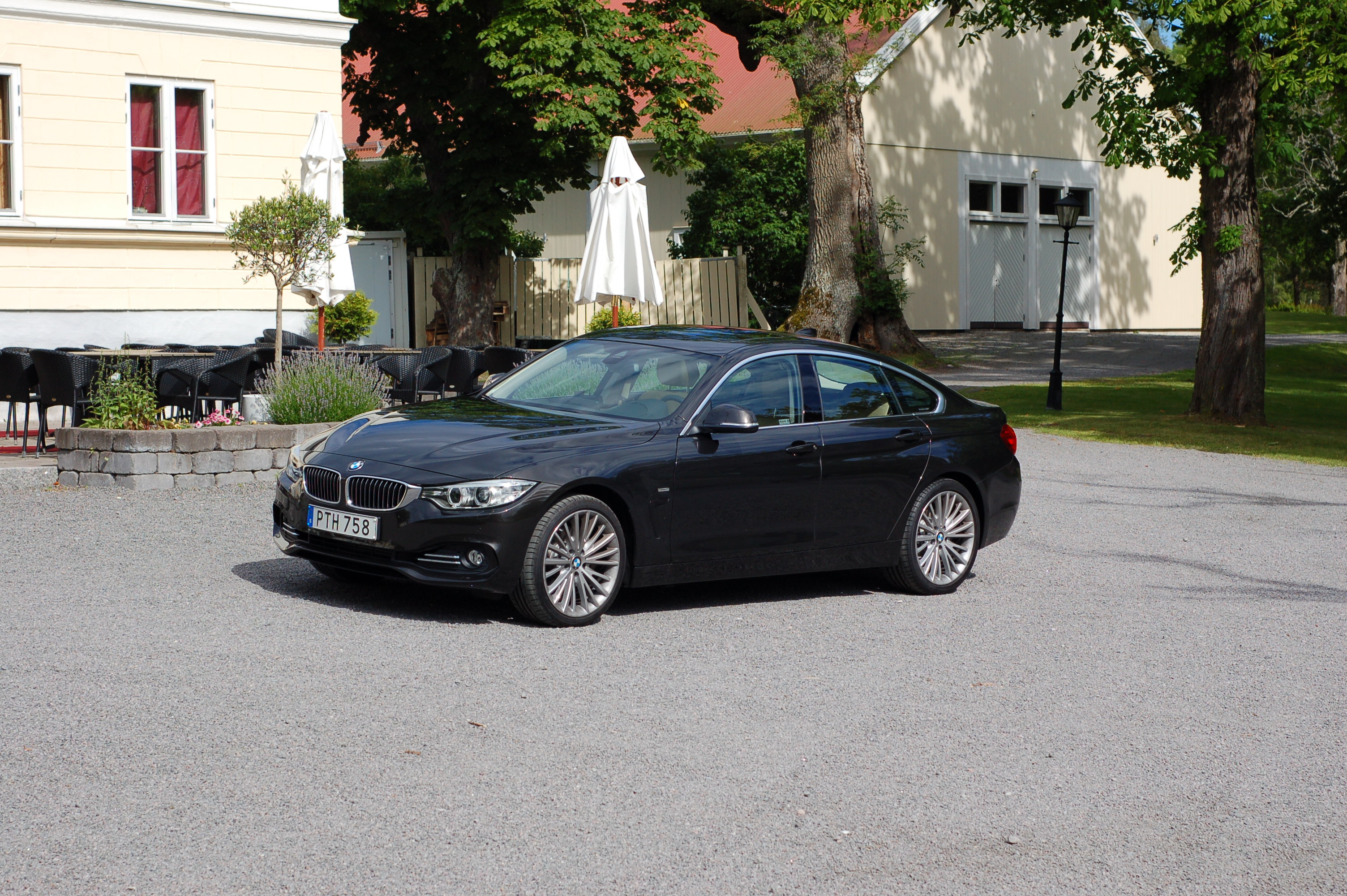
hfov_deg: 27.0
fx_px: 2804
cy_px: 448
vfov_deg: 18.1
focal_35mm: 75
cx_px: 674
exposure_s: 1/640
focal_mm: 50
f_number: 6.3
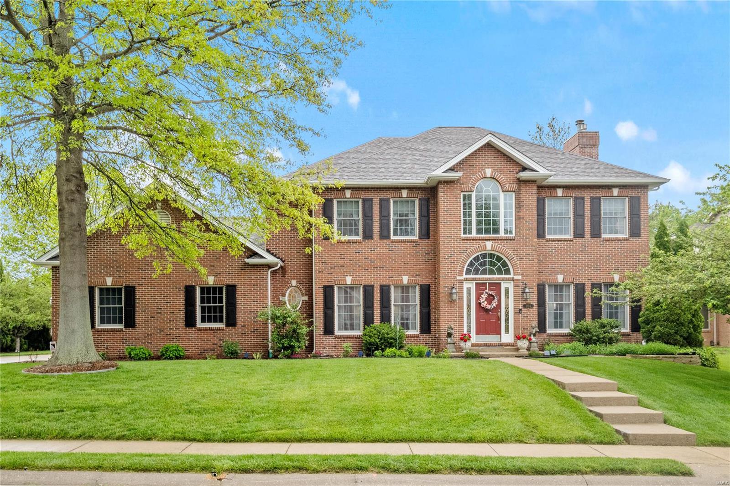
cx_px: 365
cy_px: 243
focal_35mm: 30
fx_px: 608
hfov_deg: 61.9
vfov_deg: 43.6
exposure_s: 1/50
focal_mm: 15
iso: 400
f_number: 8
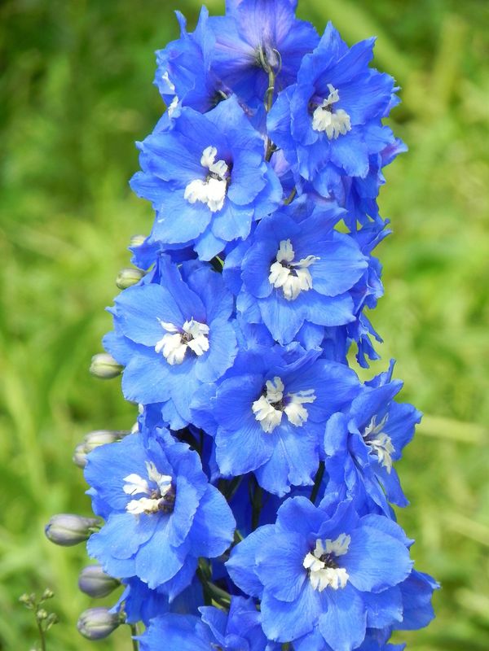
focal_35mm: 425
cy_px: 326
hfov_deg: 3.5
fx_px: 8005
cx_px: 244
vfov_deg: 4.7
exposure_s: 1/400
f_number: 5.6
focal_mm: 75.7
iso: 160
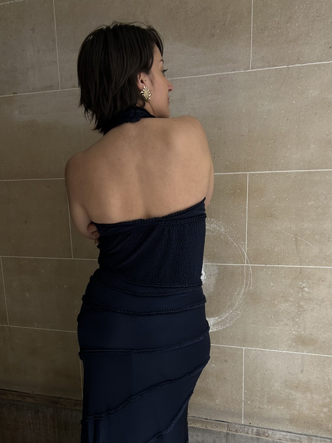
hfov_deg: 35.1
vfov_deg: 44.4
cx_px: 162
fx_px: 524
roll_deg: +1.1
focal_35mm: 41
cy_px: 327
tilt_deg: -16.6
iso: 50
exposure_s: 1/418
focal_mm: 5.7
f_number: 1.5
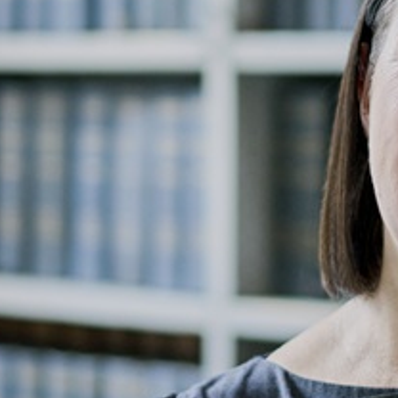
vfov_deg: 8.6
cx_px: 346
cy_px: 184
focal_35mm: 203
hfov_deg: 8.6
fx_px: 2641
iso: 500
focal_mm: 55
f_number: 1.8
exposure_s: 1/250
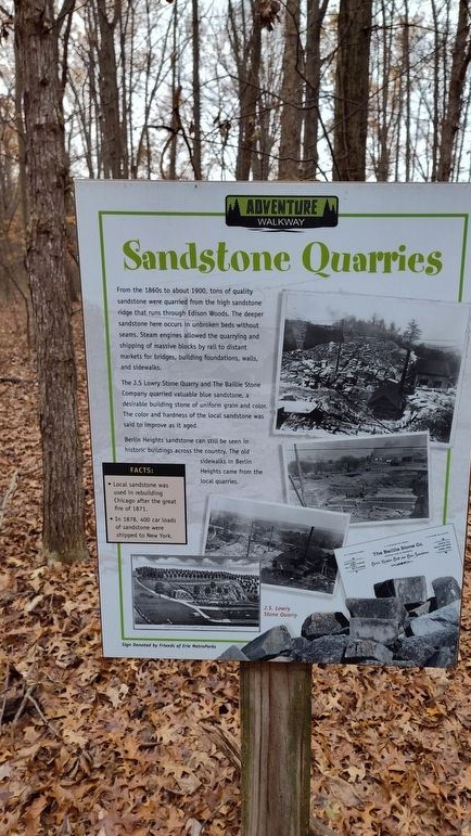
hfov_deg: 44.2
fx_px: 577
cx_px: 276
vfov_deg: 71.9
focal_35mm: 26
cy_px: 403
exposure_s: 1/120
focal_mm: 5.56
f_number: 1.8
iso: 104
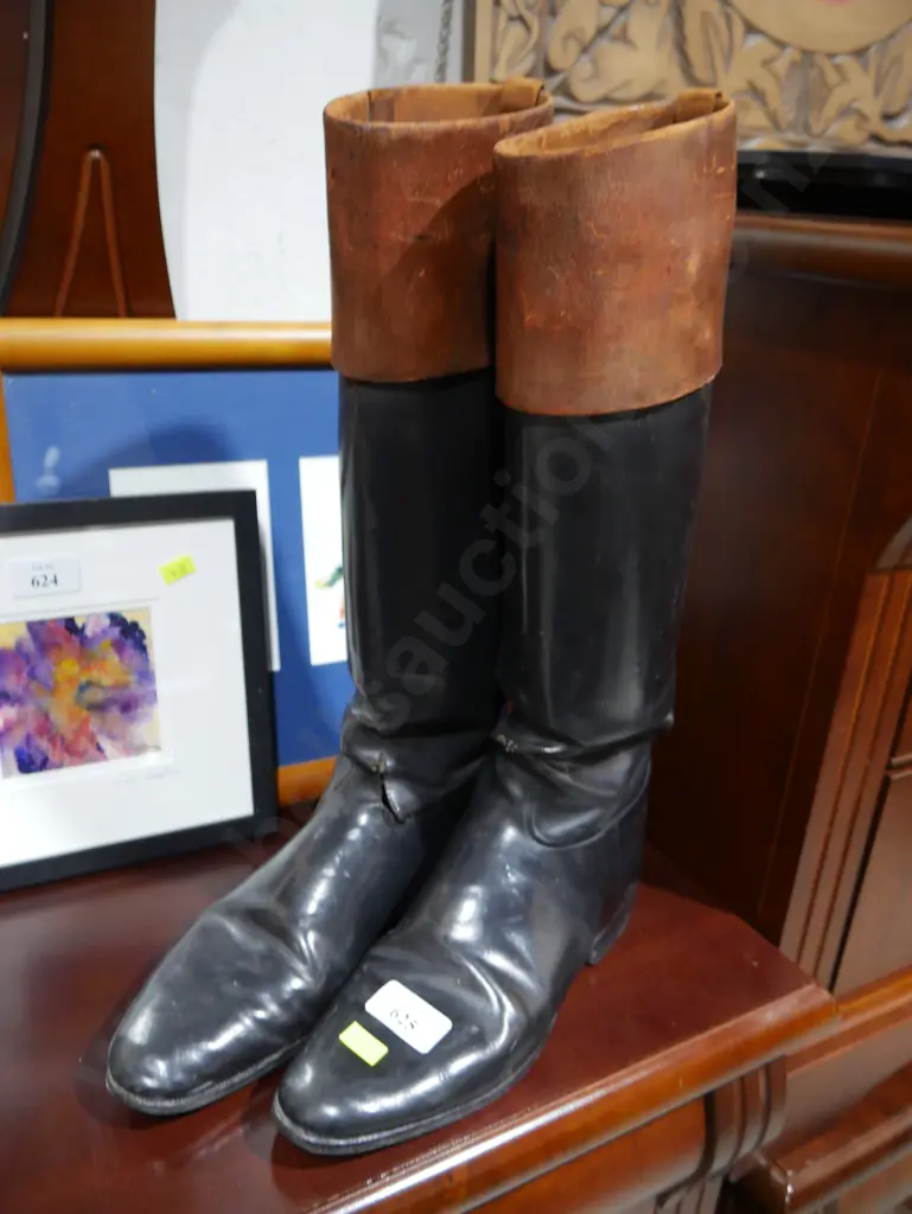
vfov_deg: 63.4
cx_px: 456
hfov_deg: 49.8
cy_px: 607
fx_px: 983
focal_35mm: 28
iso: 640
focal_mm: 14
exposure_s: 1/60
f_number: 3.5
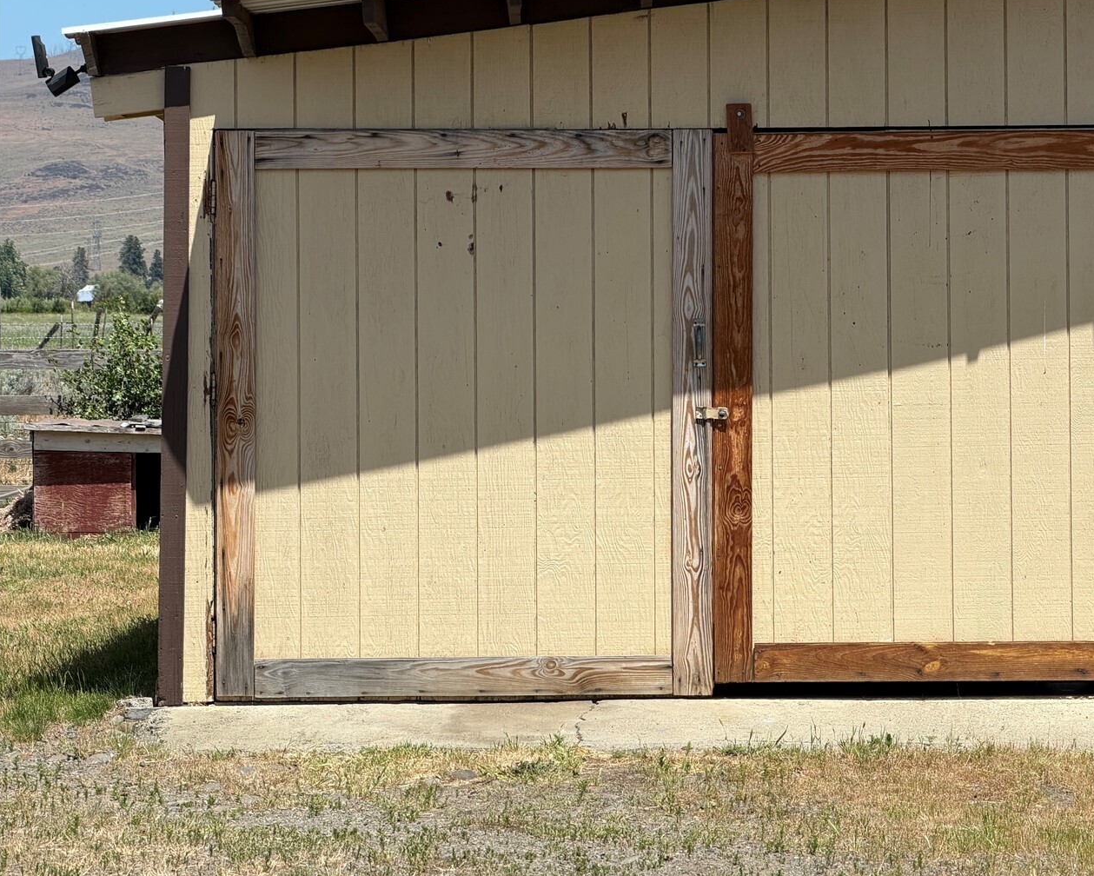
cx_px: 693
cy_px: 370
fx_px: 4016
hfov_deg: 15.5
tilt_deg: +0.5
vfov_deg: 12.4
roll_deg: +0.4
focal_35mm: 124
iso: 20
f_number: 2.8
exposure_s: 1/638
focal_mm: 16.89
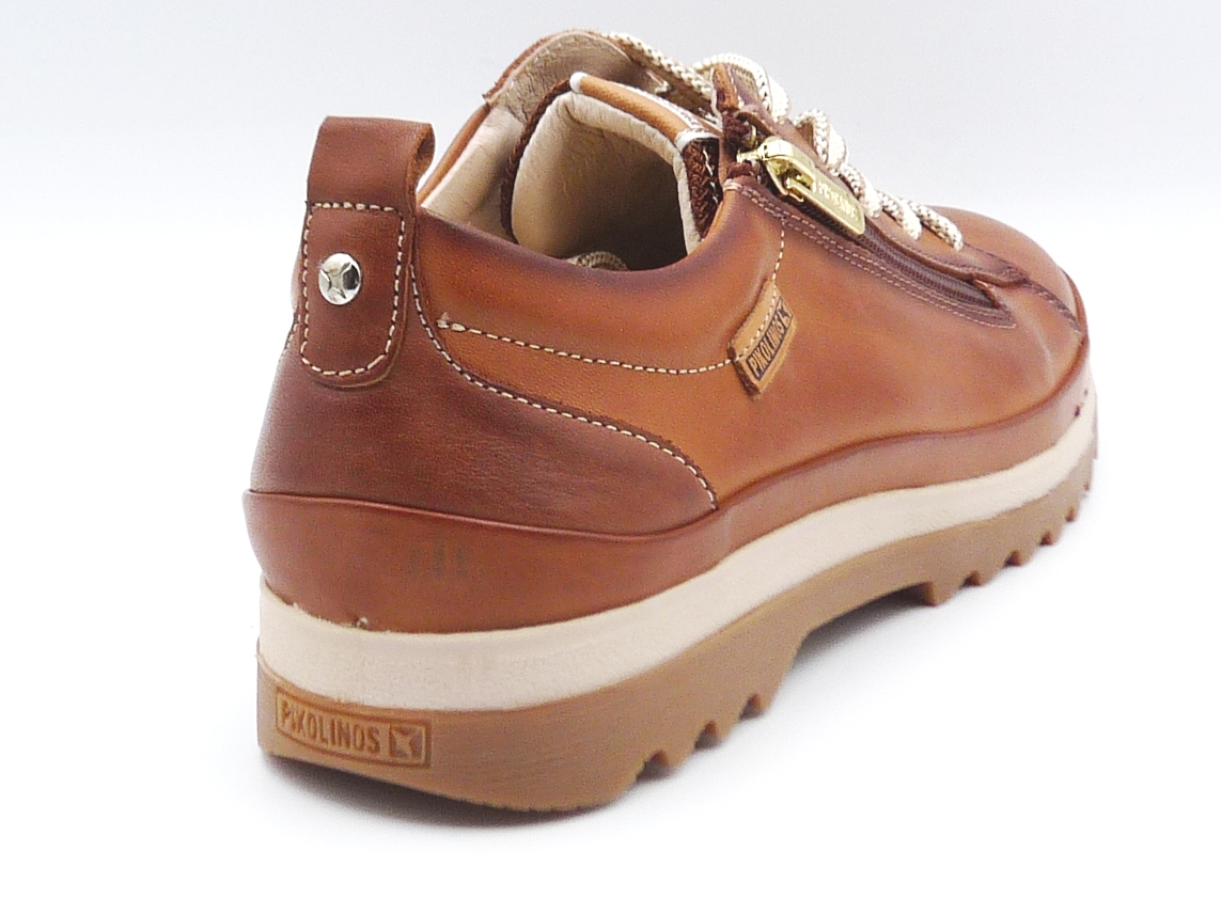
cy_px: 403
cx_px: 564
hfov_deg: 27.8
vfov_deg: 21.0
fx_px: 2469
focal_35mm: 70
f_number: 4
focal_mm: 5
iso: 100
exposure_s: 1/200
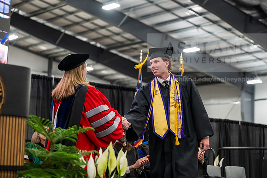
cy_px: 89
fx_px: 549
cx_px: 134
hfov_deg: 27.3
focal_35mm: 74
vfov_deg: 18.4
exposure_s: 1/200
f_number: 3.2
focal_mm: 74
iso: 2500
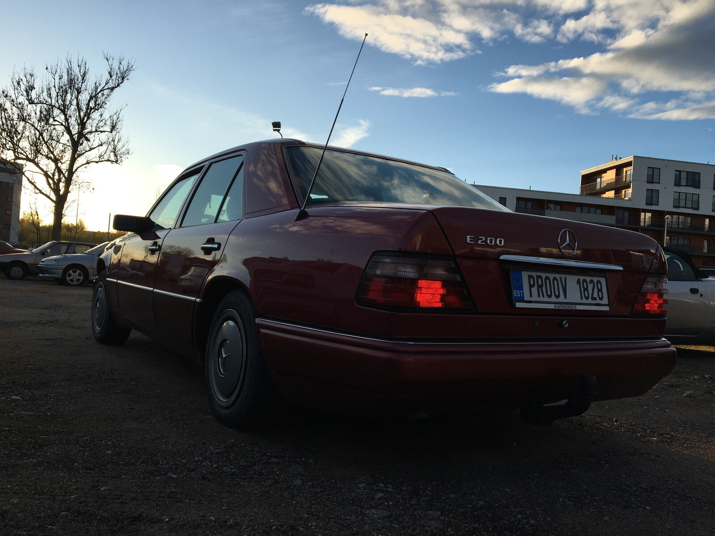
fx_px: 599
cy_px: 268
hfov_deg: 61.7
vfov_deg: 48.2
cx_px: 358
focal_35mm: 29
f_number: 2.2
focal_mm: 4.15
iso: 25
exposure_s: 1/905
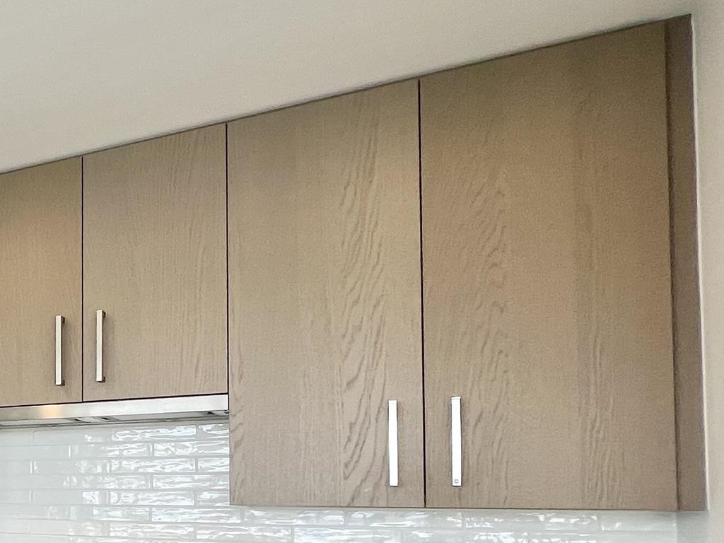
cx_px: -282
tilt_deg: +0.8
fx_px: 816
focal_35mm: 39
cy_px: 477
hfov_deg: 31.9
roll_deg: -0.5
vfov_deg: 34.9
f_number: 1.8
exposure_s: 1/120
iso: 50
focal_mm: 1.57
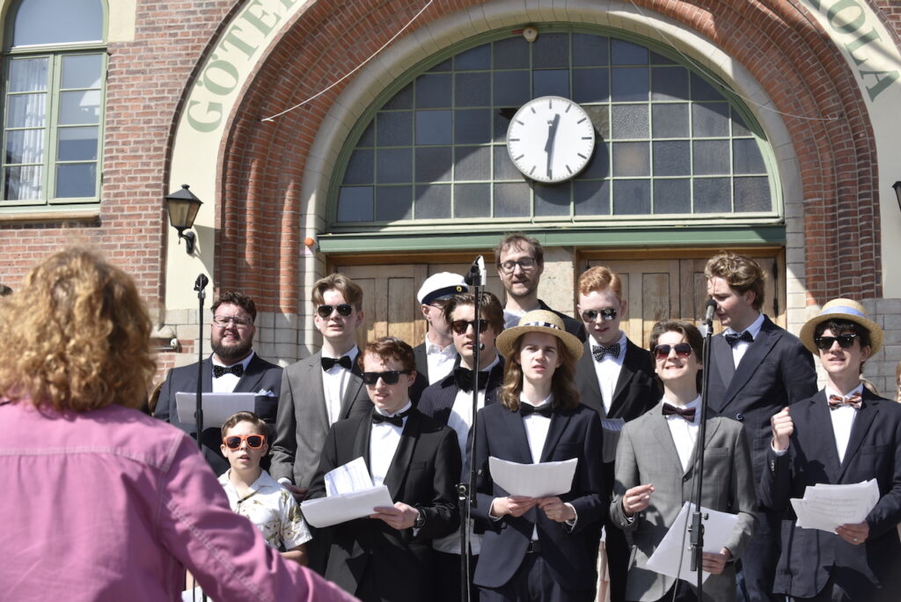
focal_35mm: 70
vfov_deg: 19.5
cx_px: 450
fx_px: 1753
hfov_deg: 28.8
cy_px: 301
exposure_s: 1/200
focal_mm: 70
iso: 200
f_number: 10
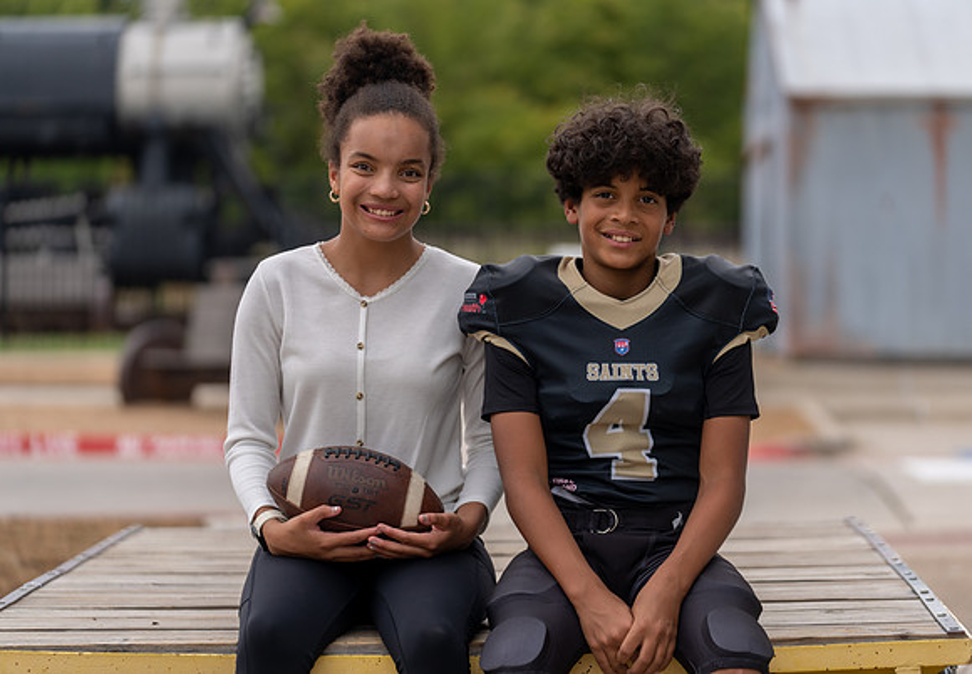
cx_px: 507
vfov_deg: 11.9
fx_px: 3245
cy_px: 337
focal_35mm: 119
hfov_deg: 17.0
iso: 160
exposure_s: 1/320
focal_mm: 115
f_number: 2.8
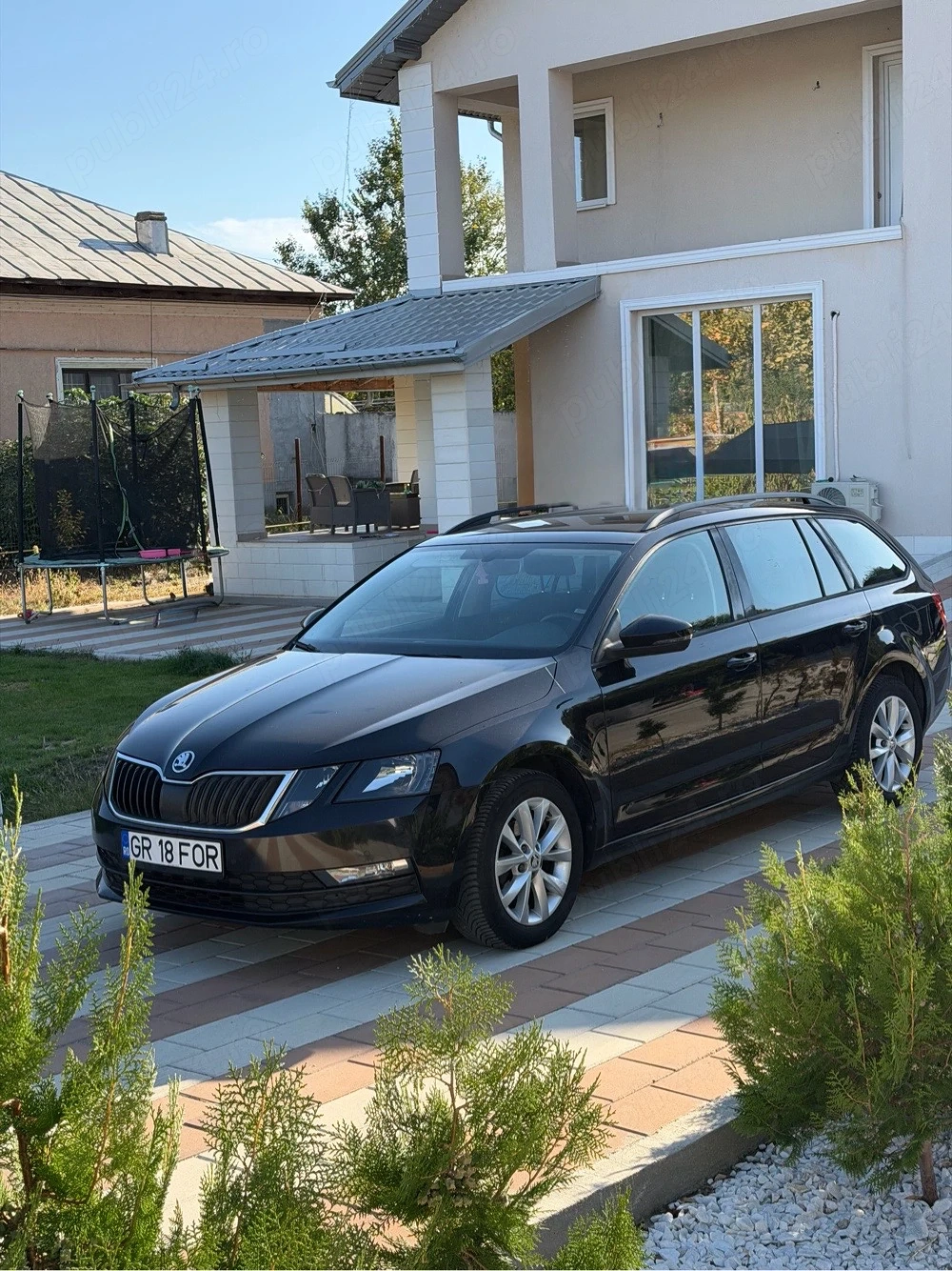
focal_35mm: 48
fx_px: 1761
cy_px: 636
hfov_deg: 30.3
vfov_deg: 39.7
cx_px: 476
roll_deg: +2.7
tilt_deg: -6.5
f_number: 1.78
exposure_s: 1/2273
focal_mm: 6.76
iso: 100
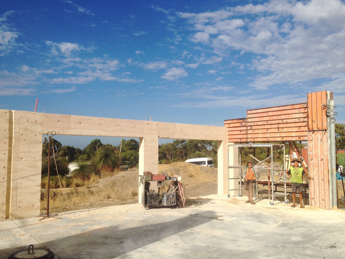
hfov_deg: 55.4
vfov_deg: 42.9
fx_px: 329
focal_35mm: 33
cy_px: 130
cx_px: 172
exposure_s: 1/2857
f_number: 2.4
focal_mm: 4.12
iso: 50
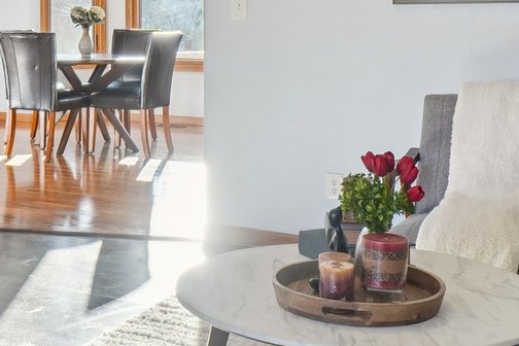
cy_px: 11
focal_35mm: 61
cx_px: 106
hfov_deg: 32.0
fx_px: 879
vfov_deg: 21.6
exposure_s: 1/25
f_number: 8
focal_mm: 10
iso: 400
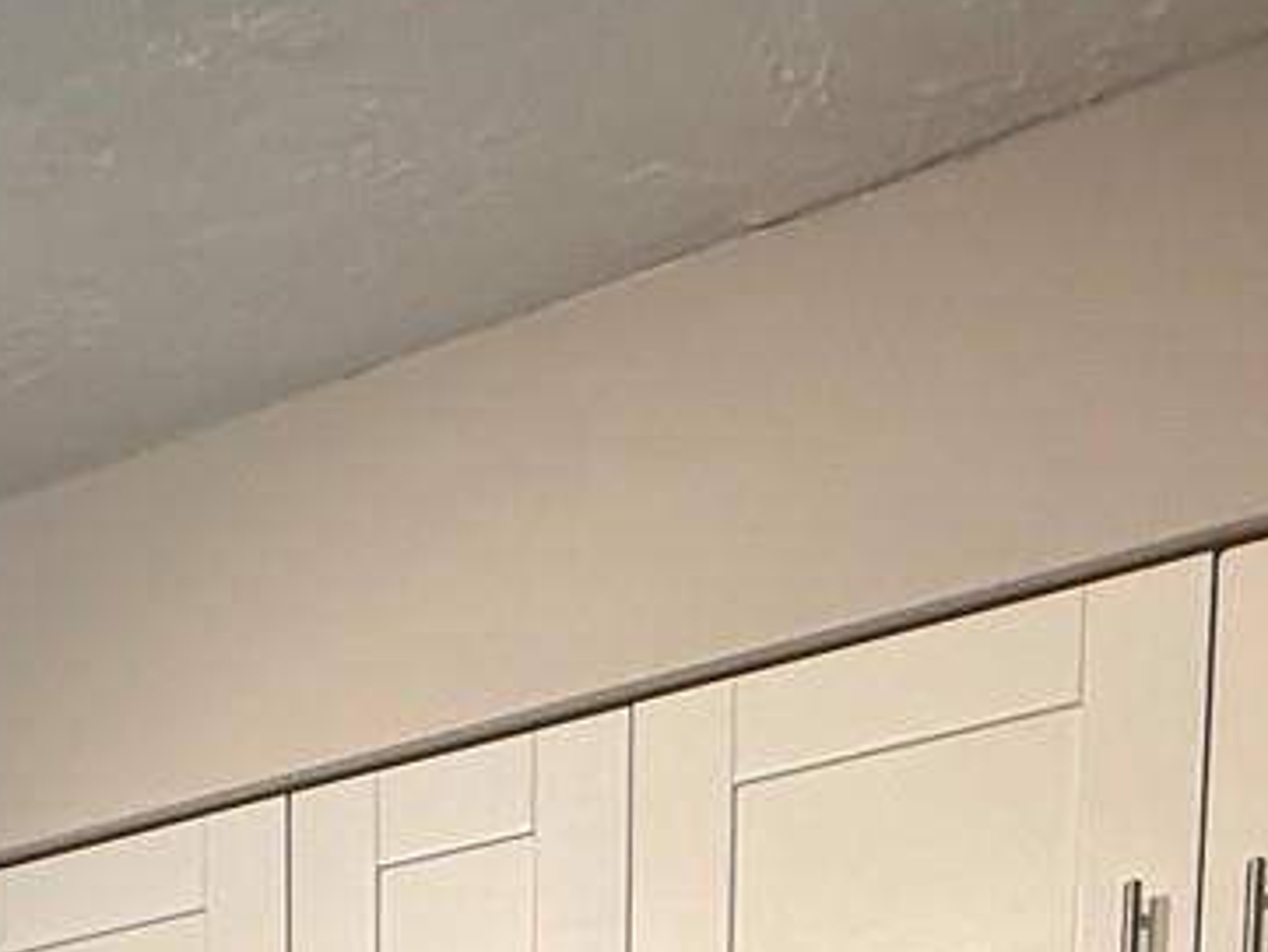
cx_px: -49
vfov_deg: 16.5
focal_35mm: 62
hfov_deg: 28.9
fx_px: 2272
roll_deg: +1.5
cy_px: 2009
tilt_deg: -7.1
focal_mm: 2.22
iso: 320
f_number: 2.2
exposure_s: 1/120
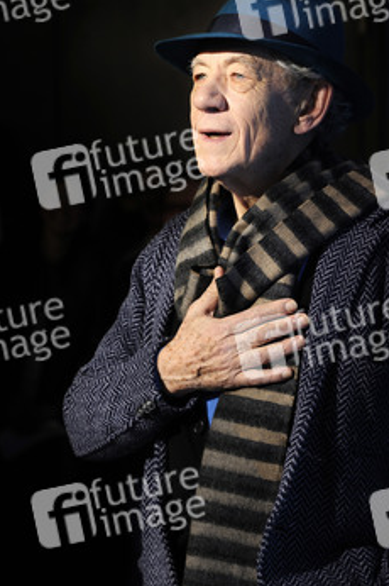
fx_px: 2533
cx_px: 167
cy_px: 254
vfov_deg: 13.2
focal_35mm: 156
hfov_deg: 8.8
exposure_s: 1/200
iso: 200
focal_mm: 135
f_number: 7.1
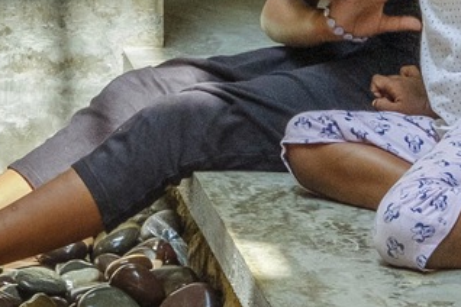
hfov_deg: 7.8
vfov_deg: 5.1
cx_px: -239
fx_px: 3304
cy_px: -527
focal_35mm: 258
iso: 800
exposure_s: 1/180
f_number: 5.6
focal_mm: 27
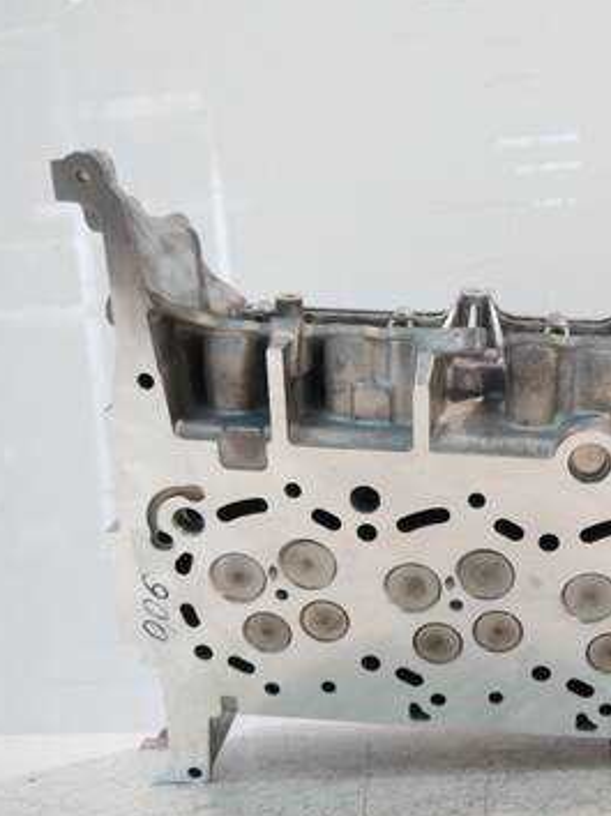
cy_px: 410
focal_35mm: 38
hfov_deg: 36.2
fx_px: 895
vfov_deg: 49.0
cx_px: 503
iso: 400
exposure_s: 1/60
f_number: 3.5
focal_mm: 14
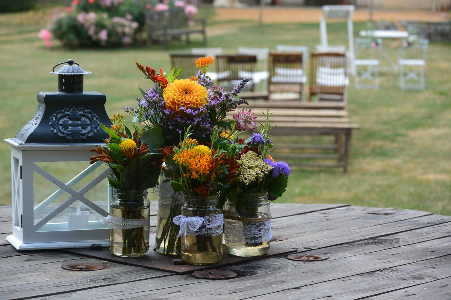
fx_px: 1340
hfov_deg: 19.1
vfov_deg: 12.8
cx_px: 226
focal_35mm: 107
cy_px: 150
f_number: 3.8
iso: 220
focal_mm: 39.8
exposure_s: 1/500
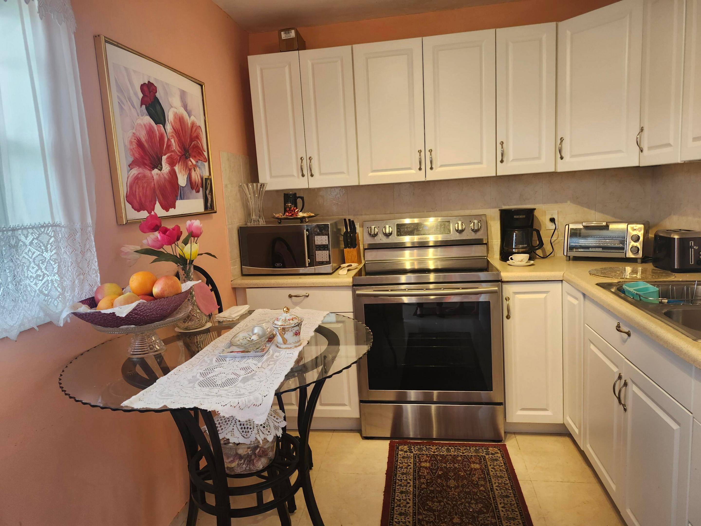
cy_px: 263
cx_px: 350
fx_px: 466
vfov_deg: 58.9
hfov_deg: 73.9
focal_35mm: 23
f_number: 1.8
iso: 160
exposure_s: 1/120
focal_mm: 5.54
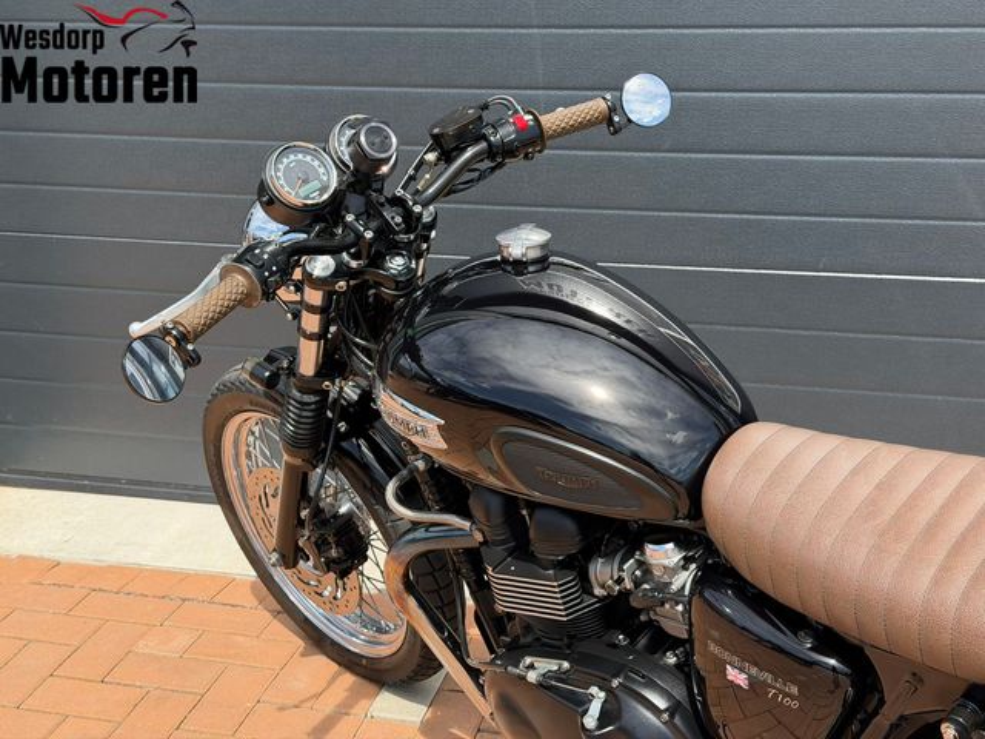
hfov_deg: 39.7
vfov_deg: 30.3
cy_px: 370
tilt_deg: -19.5
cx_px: 492
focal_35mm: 48
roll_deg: +2.1
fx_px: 1366
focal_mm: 6.76
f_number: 1.78
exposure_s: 1/2342
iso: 100
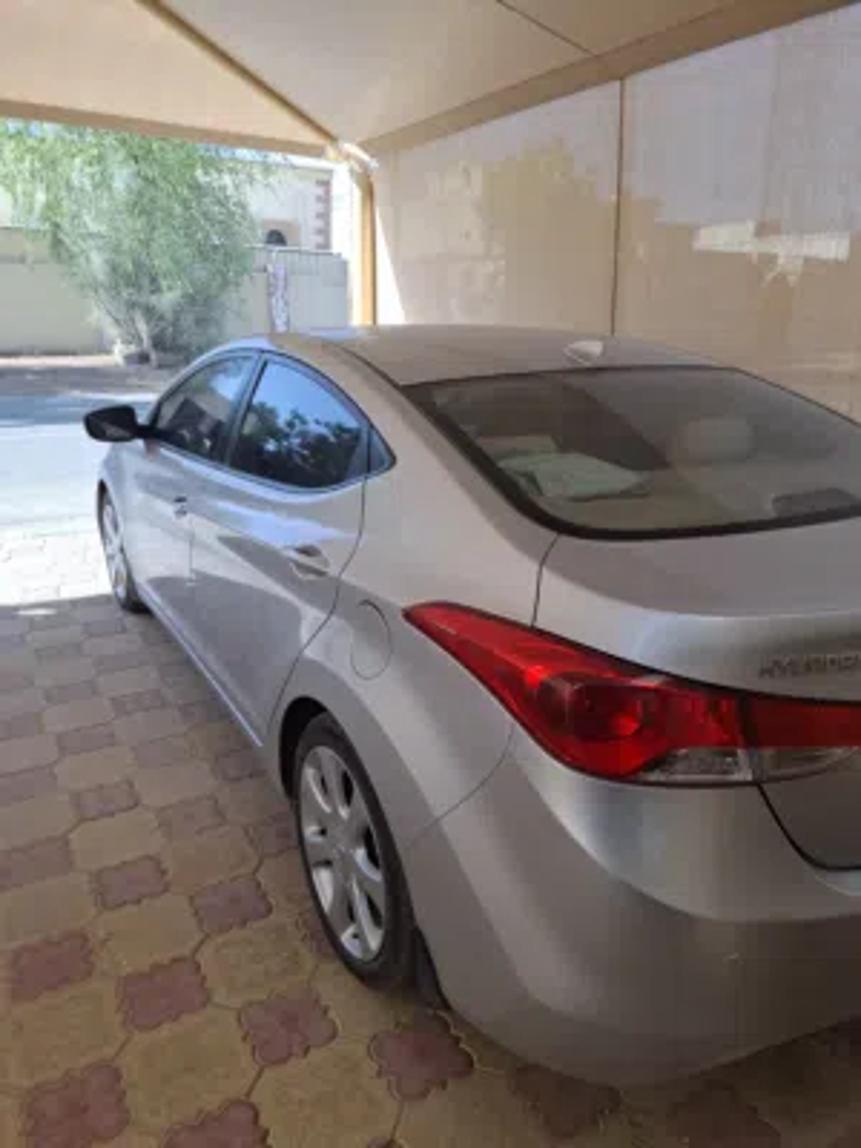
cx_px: 430
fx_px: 763
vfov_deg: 73.9
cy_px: 574
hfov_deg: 58.9
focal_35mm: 23
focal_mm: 5.54
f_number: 1.8
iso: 50
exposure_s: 1/324
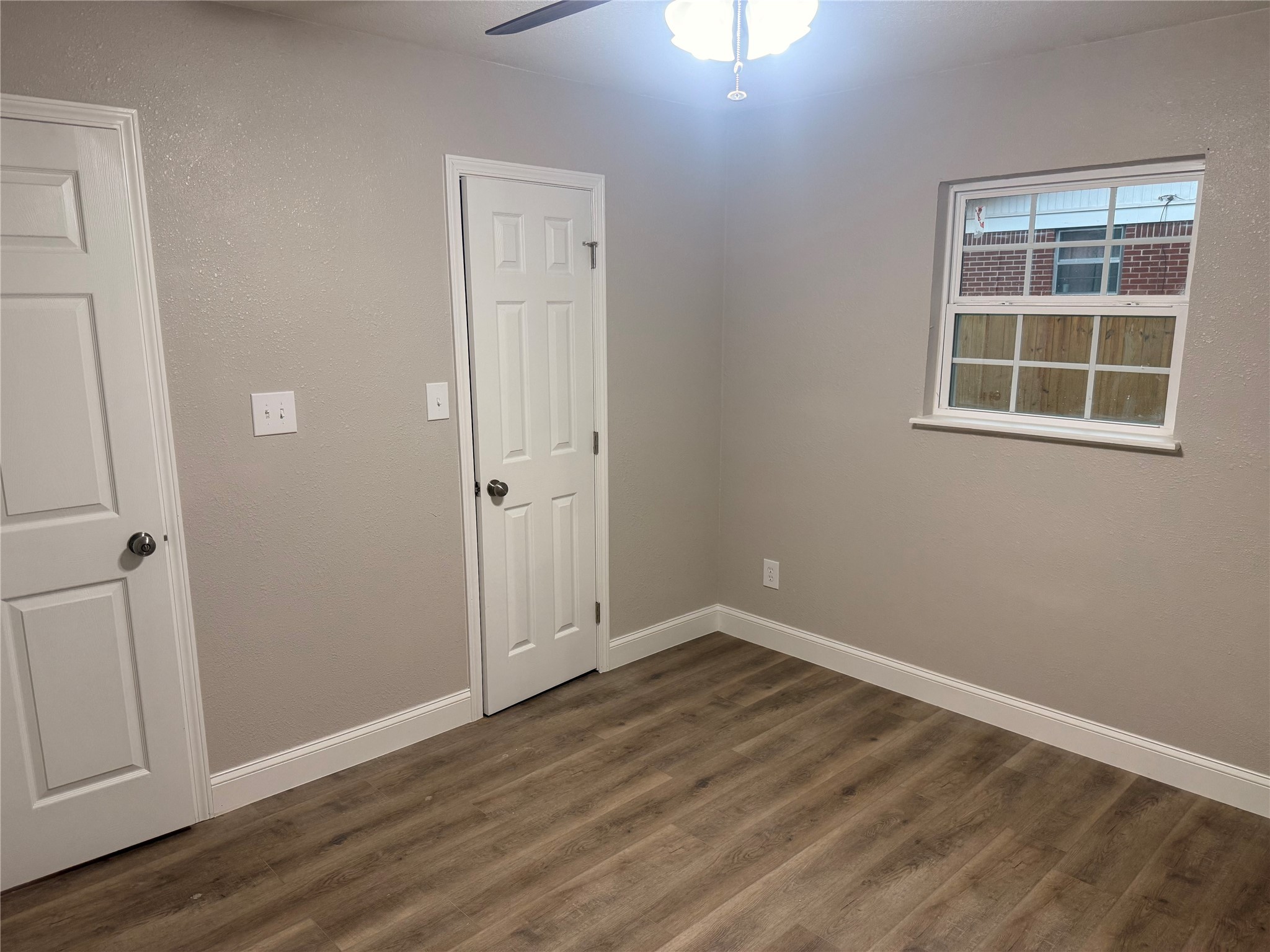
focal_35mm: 24
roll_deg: +0.3
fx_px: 881
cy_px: 476
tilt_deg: -11.6
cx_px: 635
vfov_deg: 56.8
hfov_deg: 71.6
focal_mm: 6.76
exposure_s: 1/120
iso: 200
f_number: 1.78
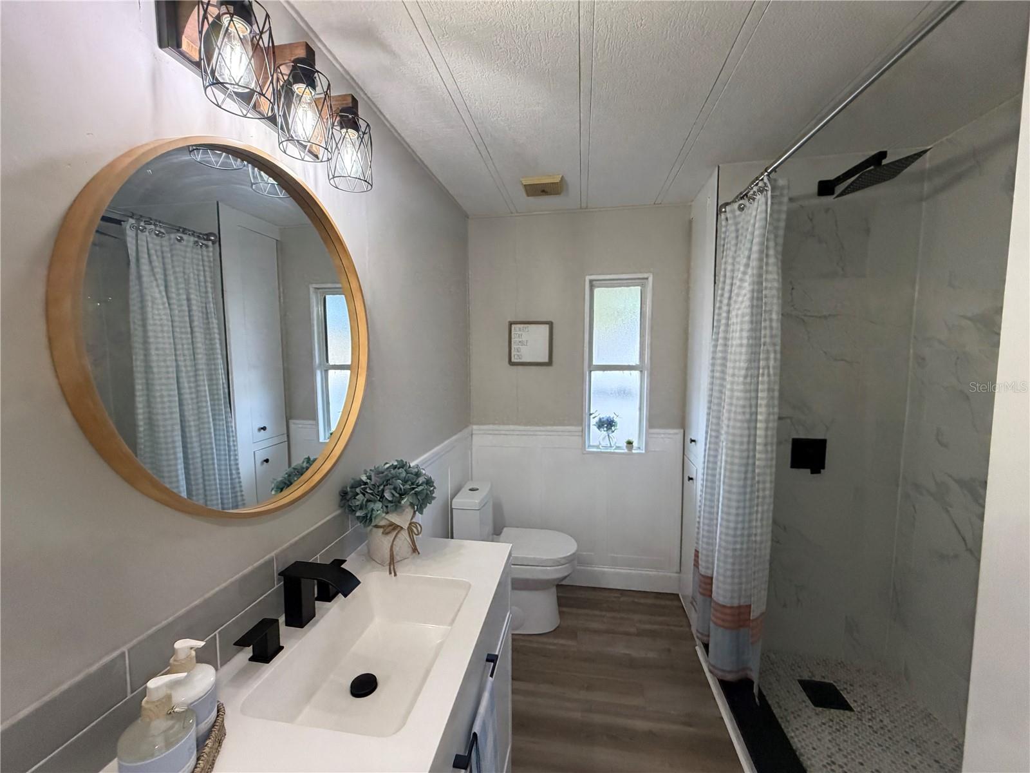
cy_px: 386
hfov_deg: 102.1
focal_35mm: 14
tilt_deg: -4.9
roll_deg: +0.0
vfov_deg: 85.7
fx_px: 417
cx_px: 515
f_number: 2.2
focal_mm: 2.22
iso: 320
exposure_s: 1/120
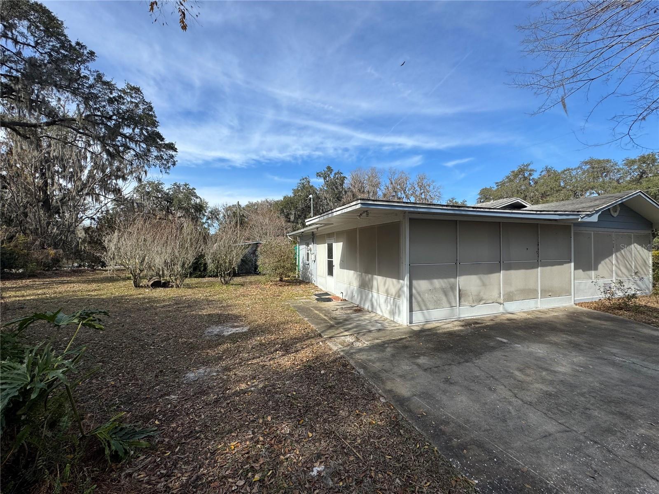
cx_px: 330
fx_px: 267
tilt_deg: +0.2
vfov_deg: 85.7
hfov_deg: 102.1
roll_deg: +0.0
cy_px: 247
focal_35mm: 14
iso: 40
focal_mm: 2.22
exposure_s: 1/1420
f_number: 2.2
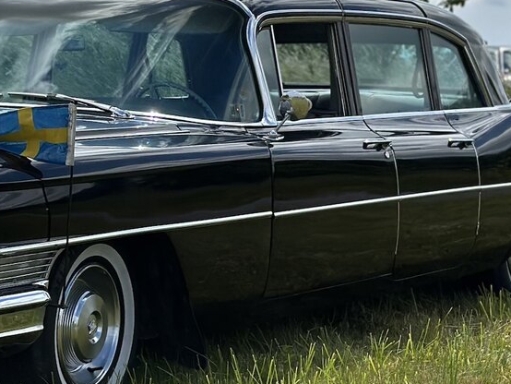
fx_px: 1964
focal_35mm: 133
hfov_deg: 14.7
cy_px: 123
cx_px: 93
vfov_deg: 11.1
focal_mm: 6.86
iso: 100
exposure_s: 1/8929
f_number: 1.78
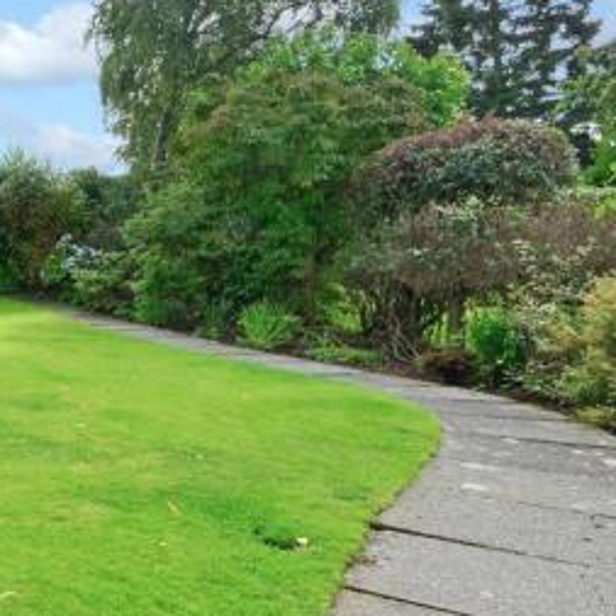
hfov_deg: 36.6
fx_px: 664
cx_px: -144
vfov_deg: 49.7
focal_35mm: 33
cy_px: 304
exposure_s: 1/80
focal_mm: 10
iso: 200
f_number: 11
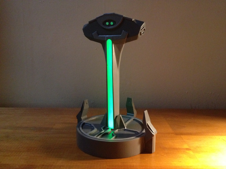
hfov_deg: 52.6
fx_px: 229
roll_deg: -0.1
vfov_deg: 40.7
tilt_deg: -15.4
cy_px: 84
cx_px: 113
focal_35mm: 35
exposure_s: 1/15
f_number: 2.4
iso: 500
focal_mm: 4.28
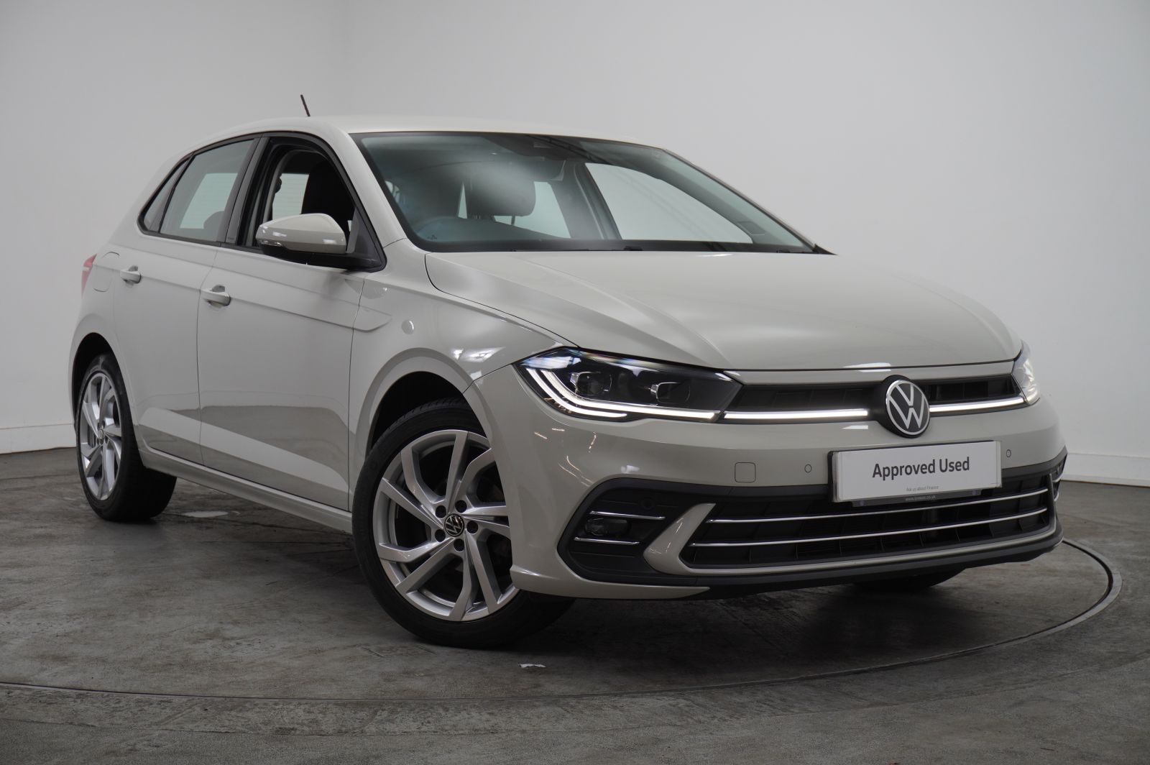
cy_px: 382
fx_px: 1724
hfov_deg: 36.9
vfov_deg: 25.0
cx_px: 575
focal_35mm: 54
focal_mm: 36
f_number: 5.6
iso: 320
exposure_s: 1/40
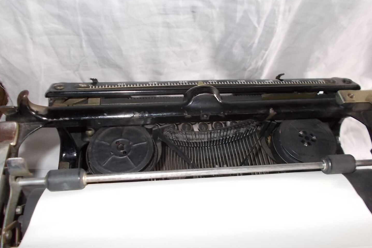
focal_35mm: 30
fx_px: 310
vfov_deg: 43.6
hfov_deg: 61.9
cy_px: 127
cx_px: 191
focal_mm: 4.6
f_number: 3.2
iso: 200
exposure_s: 1/25
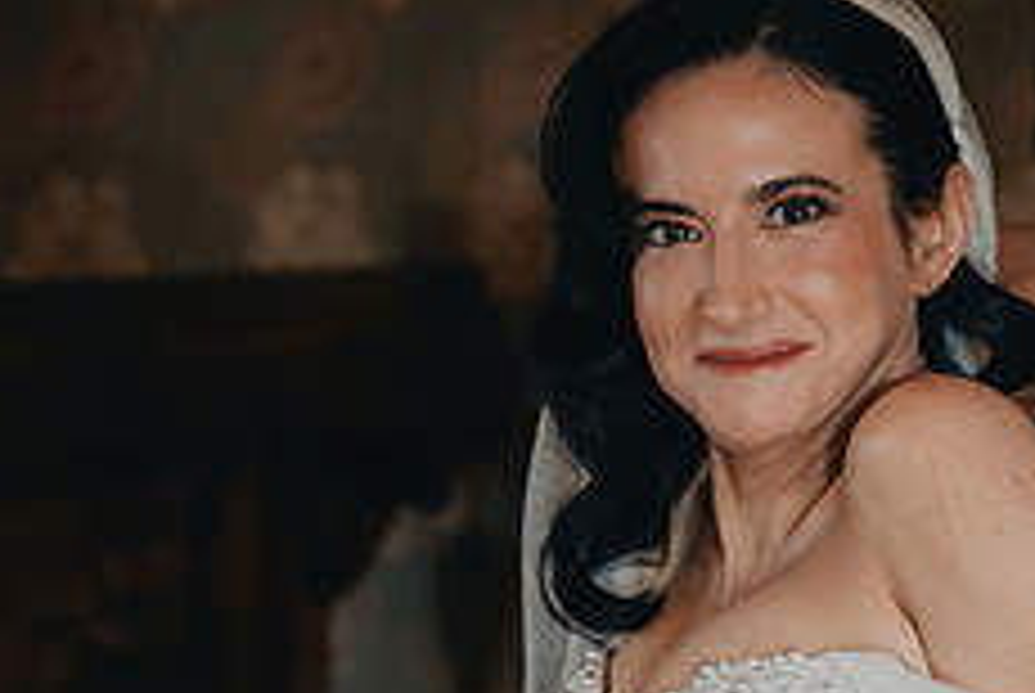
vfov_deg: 11.4
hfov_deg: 16.7
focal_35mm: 121
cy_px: 434
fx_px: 3483
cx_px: 868
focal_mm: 48
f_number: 2.8
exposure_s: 1/320
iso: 2000
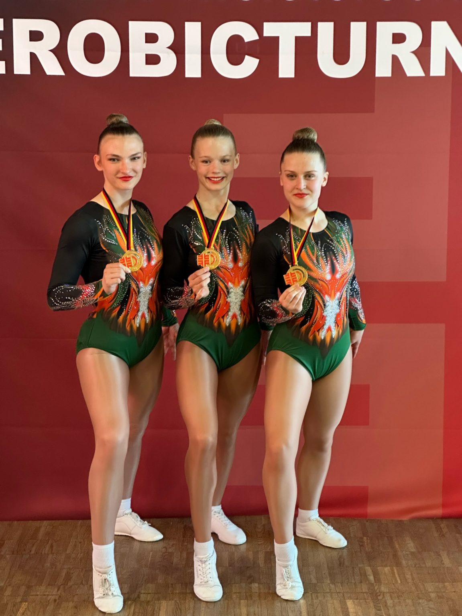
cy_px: 308
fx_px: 1371
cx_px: 231
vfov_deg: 25.3
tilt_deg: -9.0
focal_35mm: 77
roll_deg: +0.3
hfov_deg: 19.1
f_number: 2.8
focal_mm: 9
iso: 400
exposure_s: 1/50
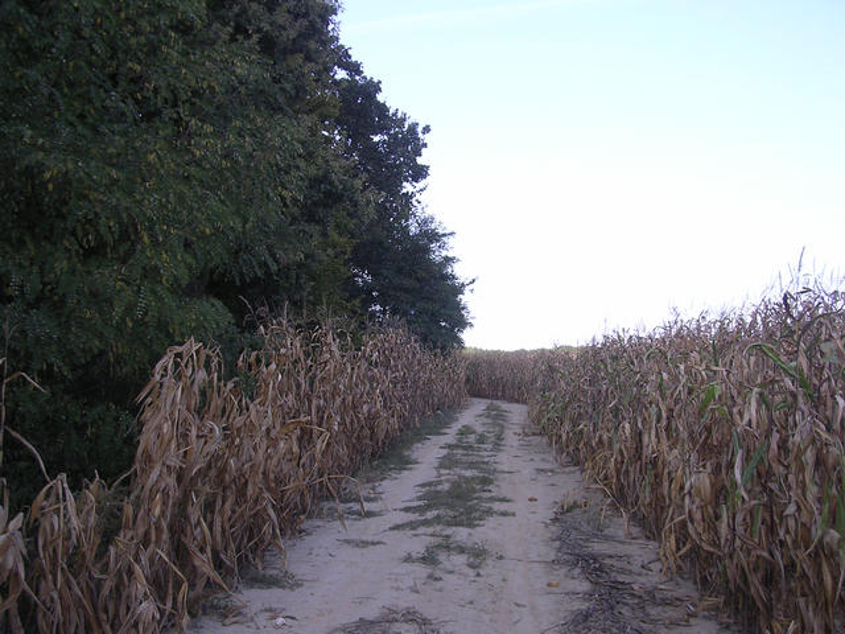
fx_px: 928
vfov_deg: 37.7
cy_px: 317
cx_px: 422
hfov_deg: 49.0
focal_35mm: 38
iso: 100
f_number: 2.8
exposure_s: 1/294
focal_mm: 5.8
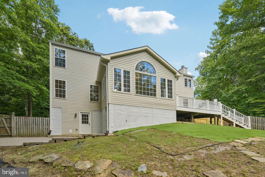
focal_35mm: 14
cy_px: 88
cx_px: 132
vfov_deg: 81.2
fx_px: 103
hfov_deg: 104.3
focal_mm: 14
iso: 100
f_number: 8
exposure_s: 1/80
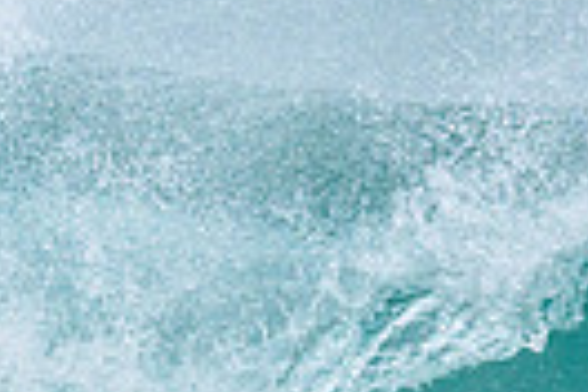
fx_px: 79080
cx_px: -95
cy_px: 211
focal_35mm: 4842
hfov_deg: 0.4
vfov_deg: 0.3
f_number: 6.3
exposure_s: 1/2000
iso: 500
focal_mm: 800
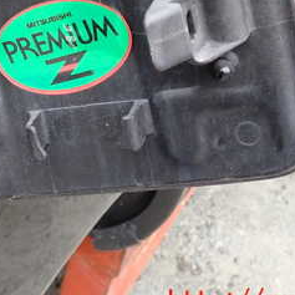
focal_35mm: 67
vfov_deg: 25.1
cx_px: 76
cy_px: 37
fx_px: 646
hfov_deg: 25.4
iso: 200
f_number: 2.3
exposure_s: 1/125
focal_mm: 5.4
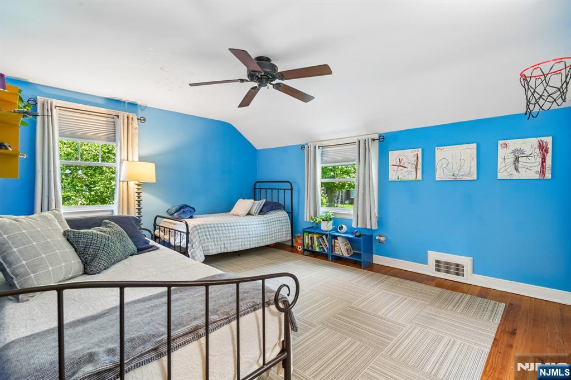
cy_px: 190
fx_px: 254
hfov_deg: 96.8
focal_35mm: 16
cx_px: 286
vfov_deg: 73.7
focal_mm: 16
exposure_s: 1/2.5
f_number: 8
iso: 400
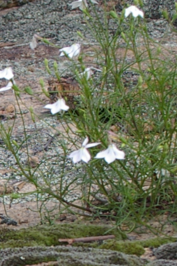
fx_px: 1465
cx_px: -190
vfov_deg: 10.3
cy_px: 279
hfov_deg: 6.7
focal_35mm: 199
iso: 200
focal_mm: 25
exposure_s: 1/90
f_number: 6.7
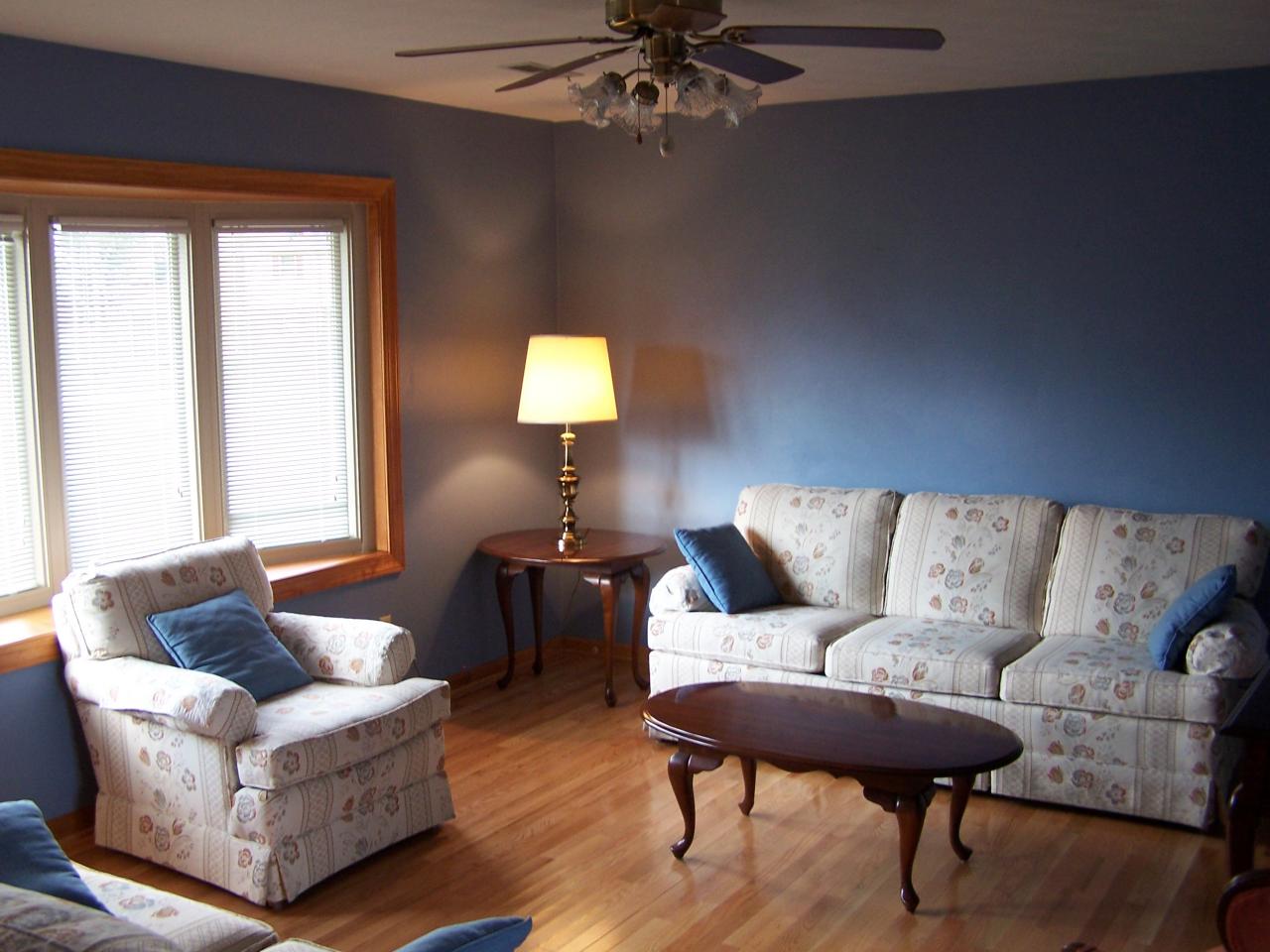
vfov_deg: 37.7
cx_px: 635
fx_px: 1394
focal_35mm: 38
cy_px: 476
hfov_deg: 49.0
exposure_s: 1/30
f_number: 2.8
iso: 140
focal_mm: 6.3
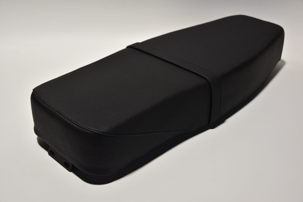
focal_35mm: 52
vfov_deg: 25.8
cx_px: 152
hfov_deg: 37.8
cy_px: 101
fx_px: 442
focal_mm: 35
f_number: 5
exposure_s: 1/100
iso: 400
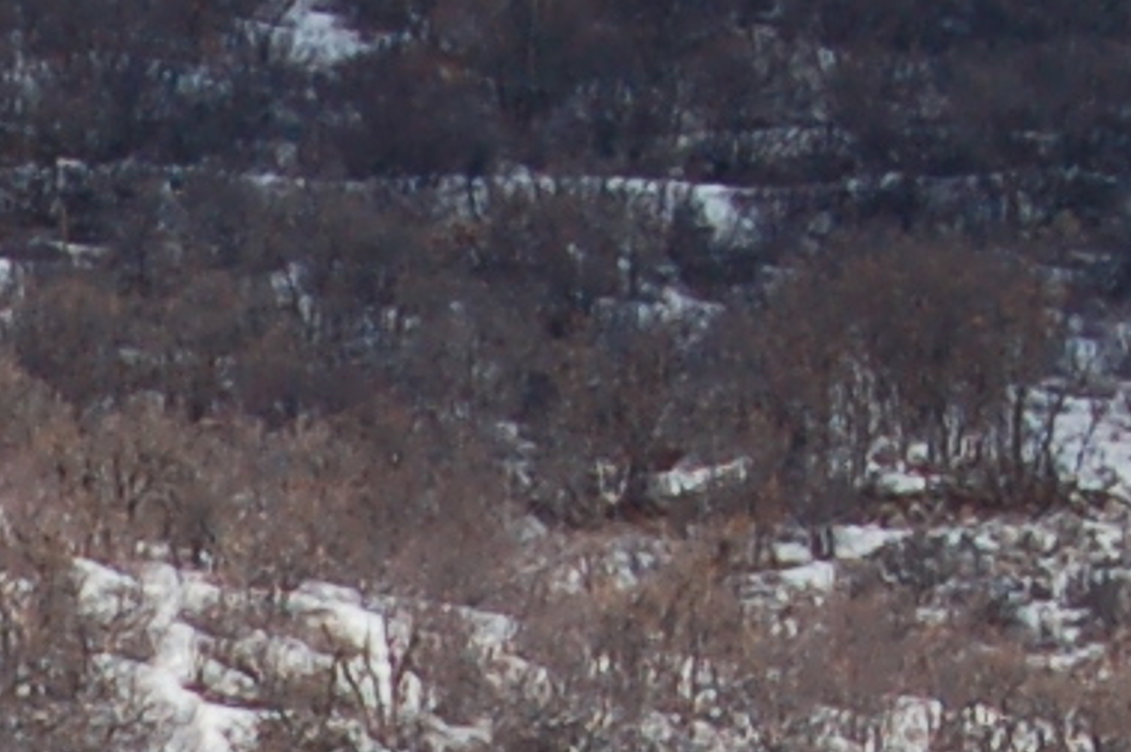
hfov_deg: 3.1
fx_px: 20527
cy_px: 2313
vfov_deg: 2.1
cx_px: -1650
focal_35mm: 654
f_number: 11
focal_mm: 55
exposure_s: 1/500
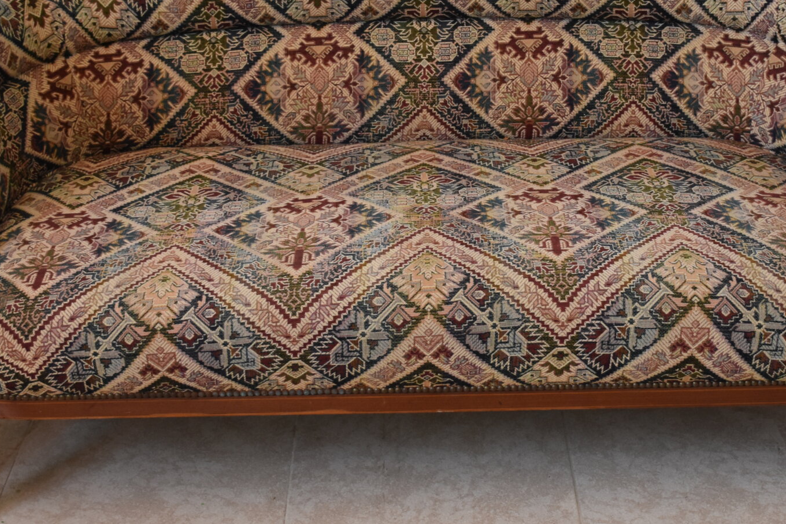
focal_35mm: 65
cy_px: 98
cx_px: 454
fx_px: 1418
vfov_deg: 20.7
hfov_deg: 30.9
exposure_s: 1/60
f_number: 4
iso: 800
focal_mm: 23
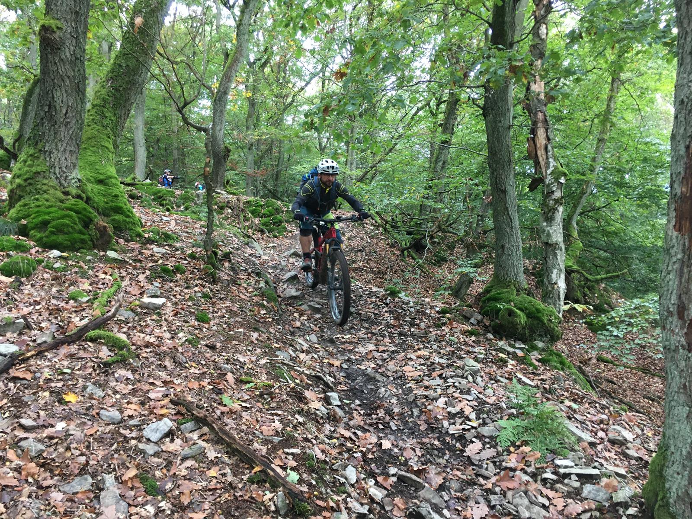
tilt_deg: +6.9
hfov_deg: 61.7
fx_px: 580
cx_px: 346
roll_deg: +0.7
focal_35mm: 29
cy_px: 260
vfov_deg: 48.2
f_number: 2.2
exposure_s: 1/33
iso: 50
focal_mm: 4.15
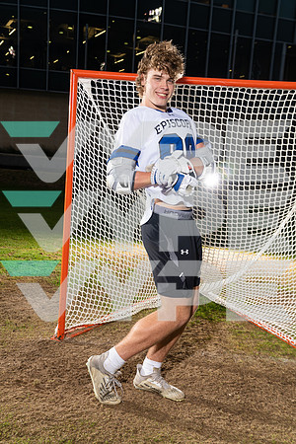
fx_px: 543
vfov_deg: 44.5
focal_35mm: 44
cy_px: 222
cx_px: 148
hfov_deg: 30.5
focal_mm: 44
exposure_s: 1/250
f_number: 4.5
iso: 200
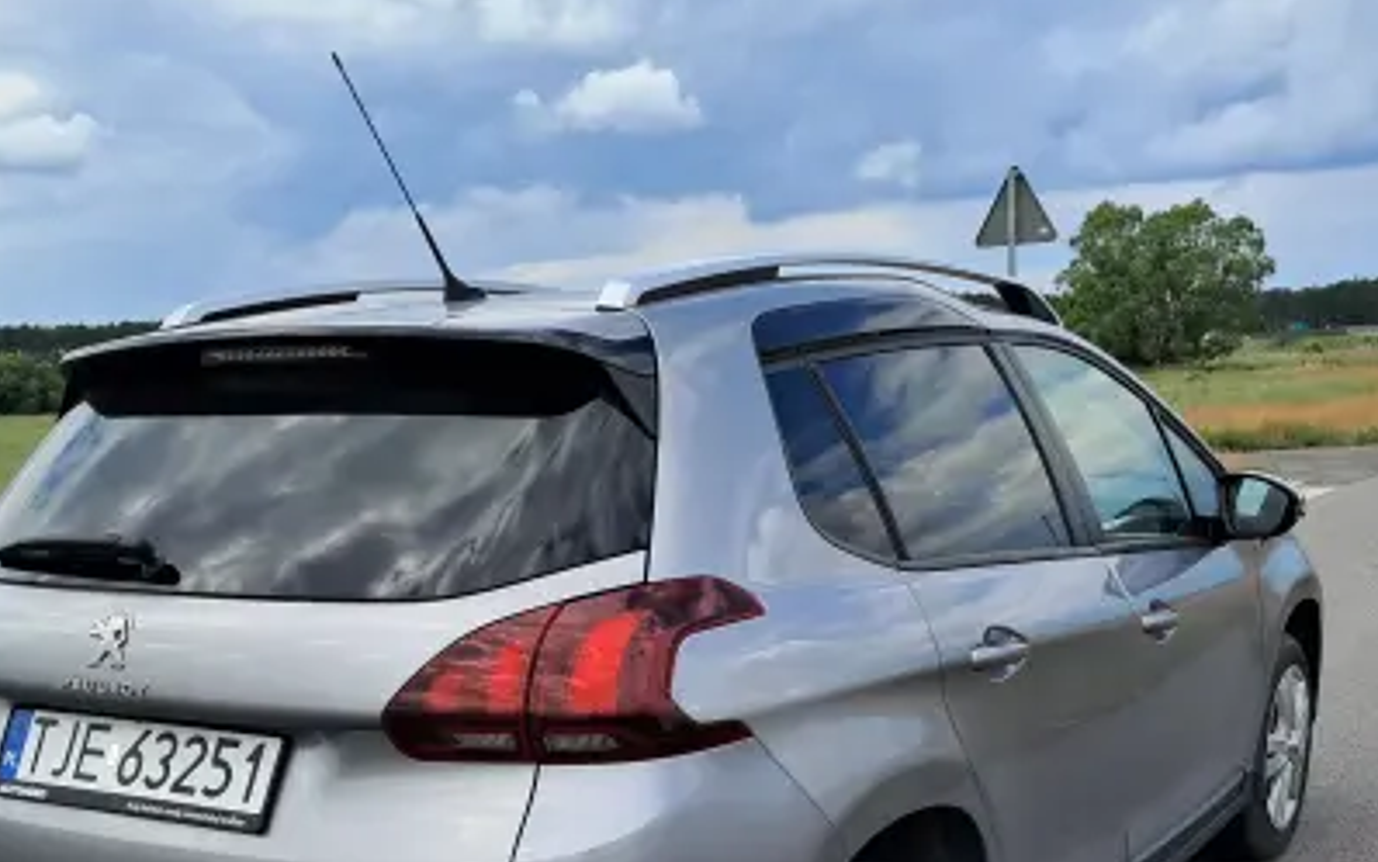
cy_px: 730
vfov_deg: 27.3
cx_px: 602
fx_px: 1728
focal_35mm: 46
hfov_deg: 43.4
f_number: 1.8
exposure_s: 1/455
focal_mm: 4
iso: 50
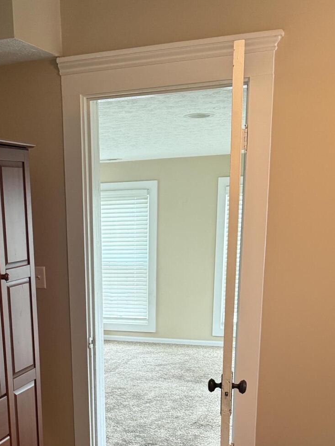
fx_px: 632
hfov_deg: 29.1
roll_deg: +1.7
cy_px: 397
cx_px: 72
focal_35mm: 49
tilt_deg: -13.8
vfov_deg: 36.6
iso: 400
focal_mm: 6.76
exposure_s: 1/120
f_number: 1.78
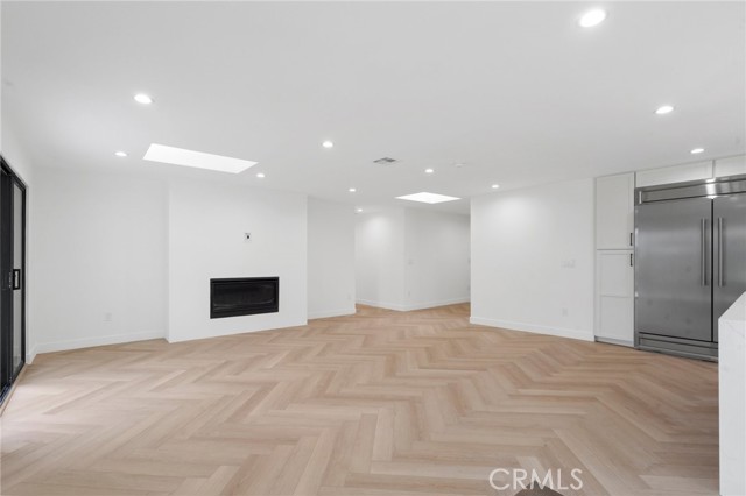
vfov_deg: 73.7
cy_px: 248
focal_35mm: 16
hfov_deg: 96.8
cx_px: 373
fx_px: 331
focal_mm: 16
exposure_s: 1/30
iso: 1000
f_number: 10
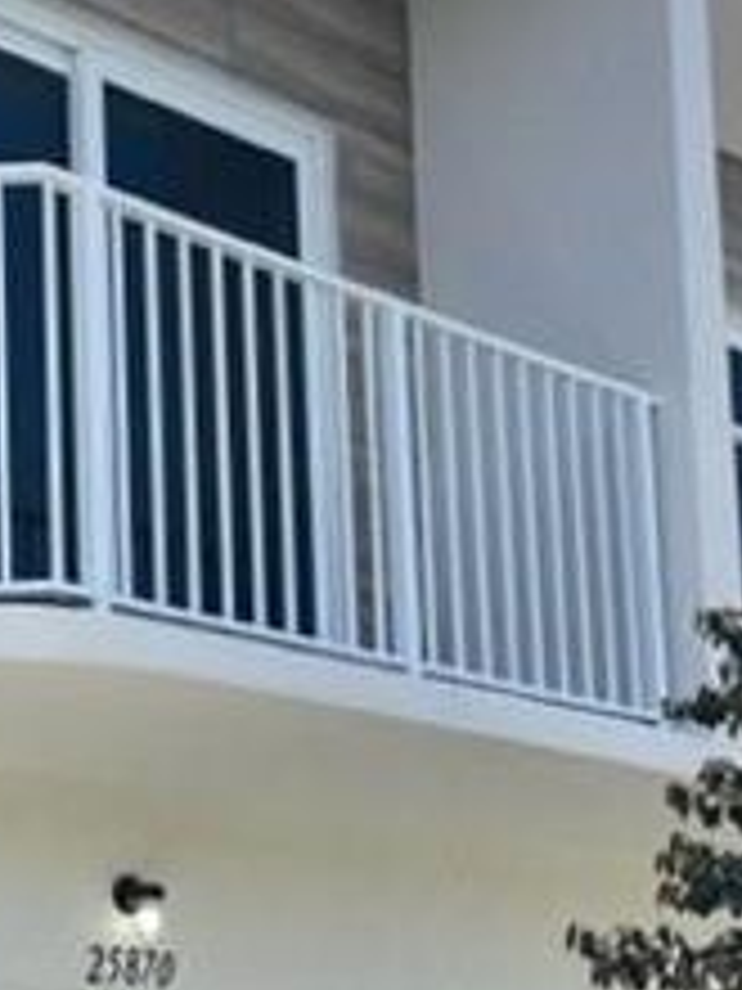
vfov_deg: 23.9
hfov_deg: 17.7
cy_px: 920
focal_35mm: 79
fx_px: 2258
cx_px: -166
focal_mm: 5.1
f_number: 1.6
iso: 32
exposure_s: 1/2203
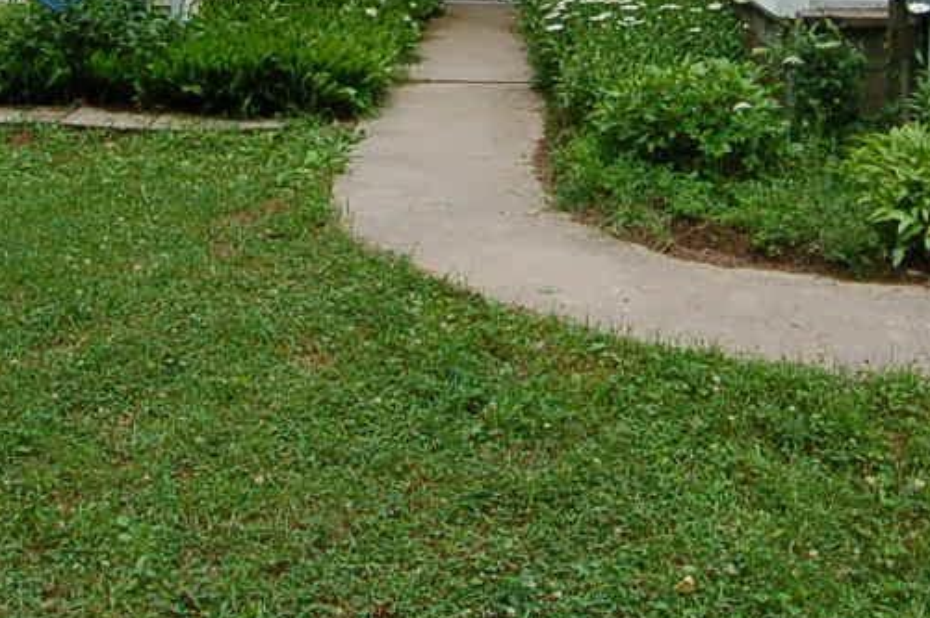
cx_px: 557
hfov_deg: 36.8
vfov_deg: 23.0
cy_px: -122
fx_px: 1394
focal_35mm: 54
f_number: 10
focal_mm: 12
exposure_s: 1/400
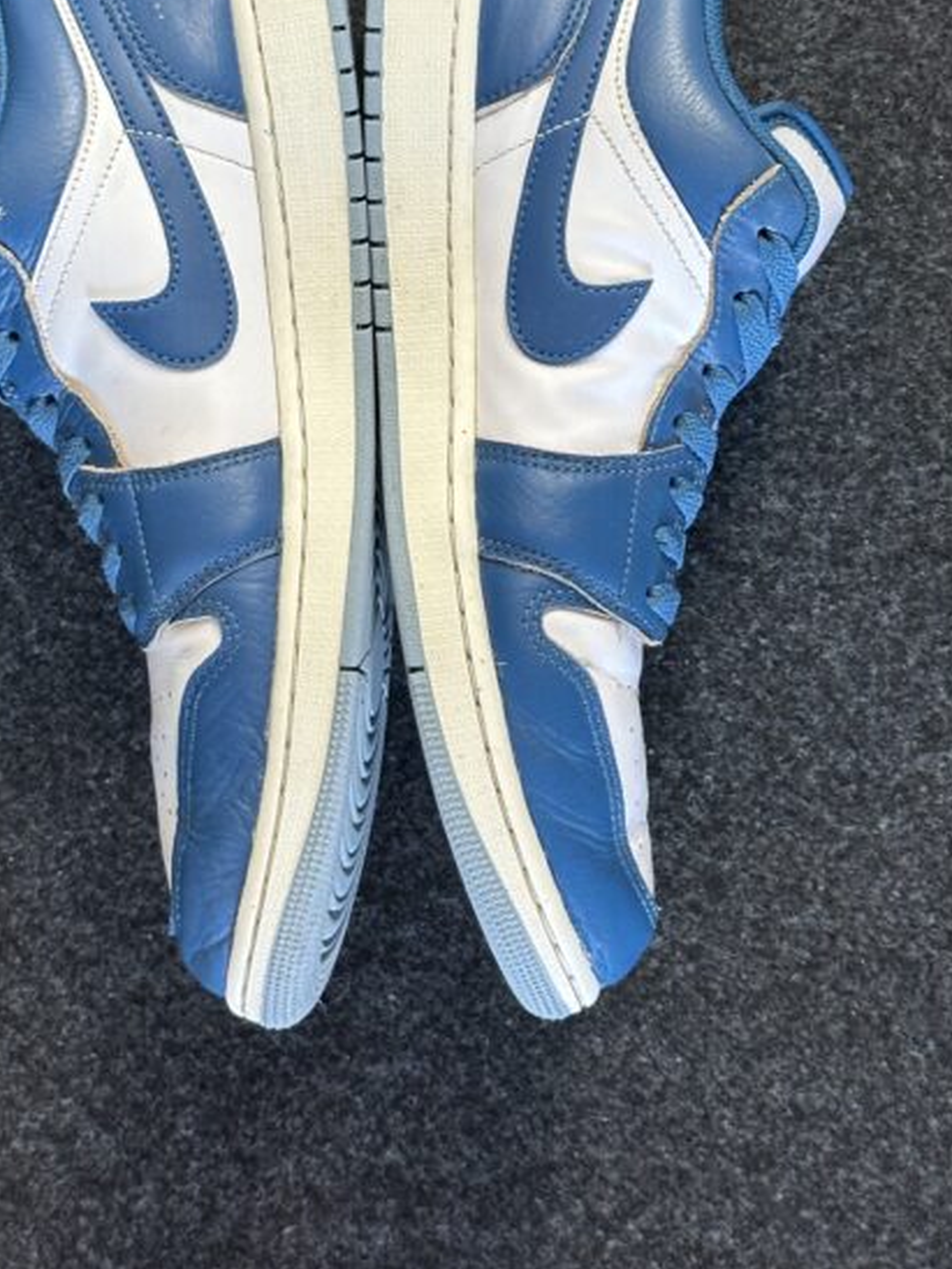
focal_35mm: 70
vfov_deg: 27.6
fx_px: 2567
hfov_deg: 21.0
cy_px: 406
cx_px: 378
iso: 200
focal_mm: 6.86
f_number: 1.78
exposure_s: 1/50
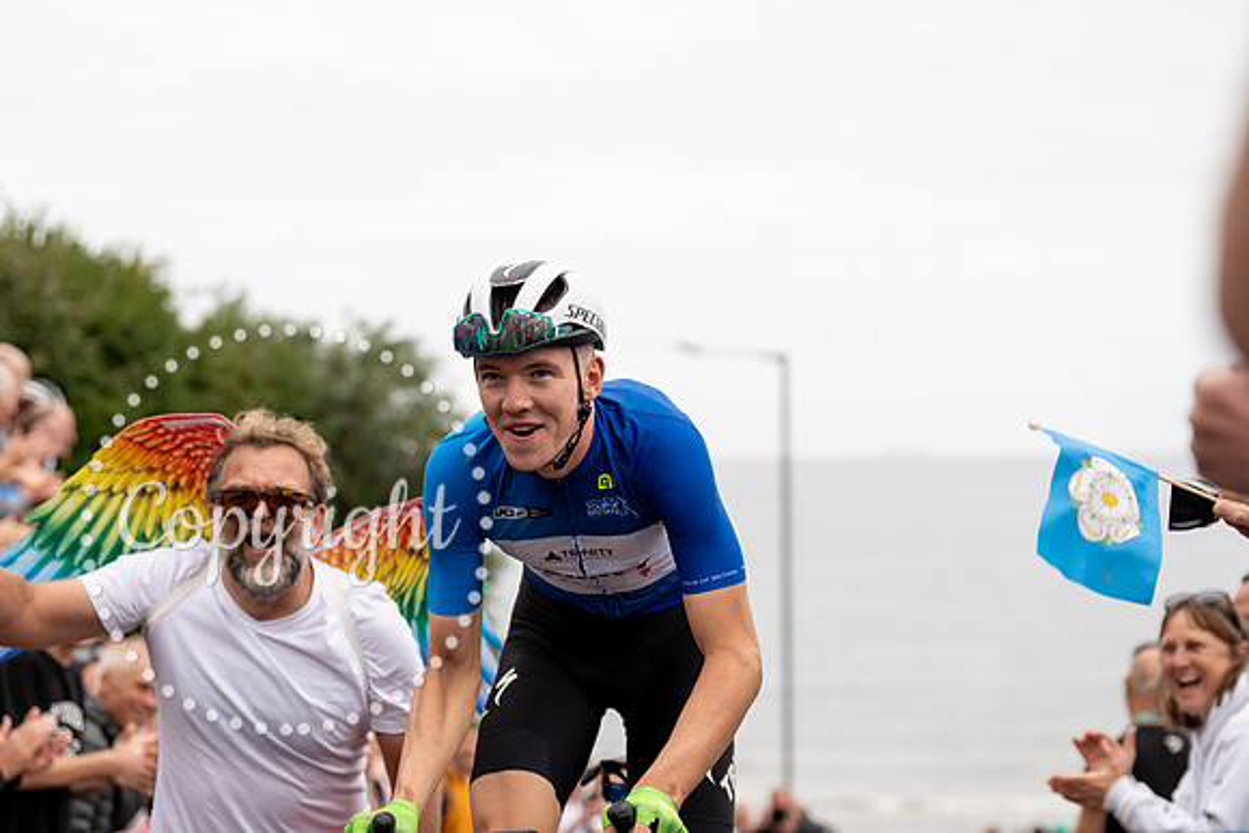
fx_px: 3019
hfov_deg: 23.4
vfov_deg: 15.7
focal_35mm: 87
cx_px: 624
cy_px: 416
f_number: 3.5
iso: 320
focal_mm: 87
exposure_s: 1/1000
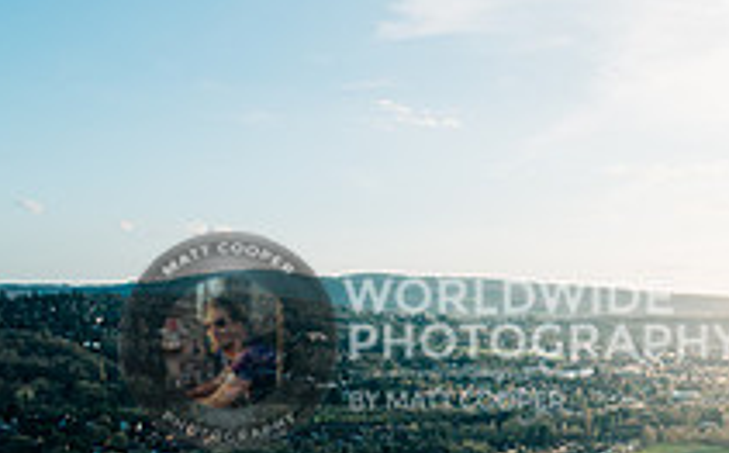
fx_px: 1111
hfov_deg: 32.3
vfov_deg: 22.6
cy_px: 384
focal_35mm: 56
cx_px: 791
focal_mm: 20
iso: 64
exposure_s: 1/320
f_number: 5.6
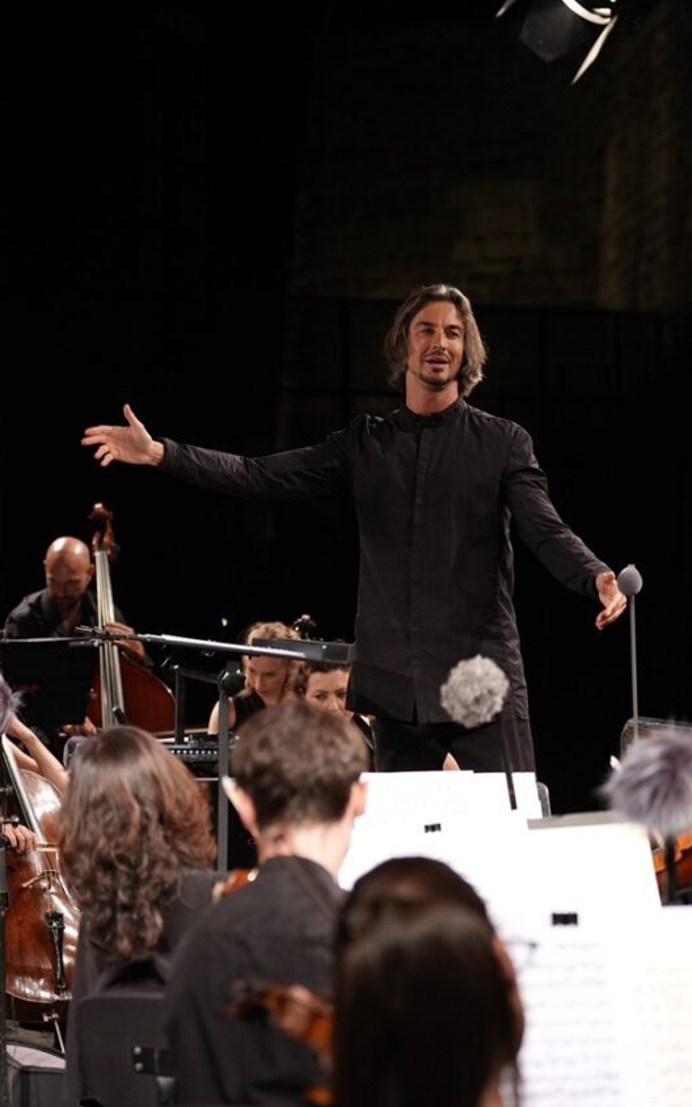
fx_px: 3259
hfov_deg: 12.1
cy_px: 555
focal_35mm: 108
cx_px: 248
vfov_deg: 19.3
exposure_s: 1/1000
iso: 2000
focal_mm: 70
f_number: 2.8
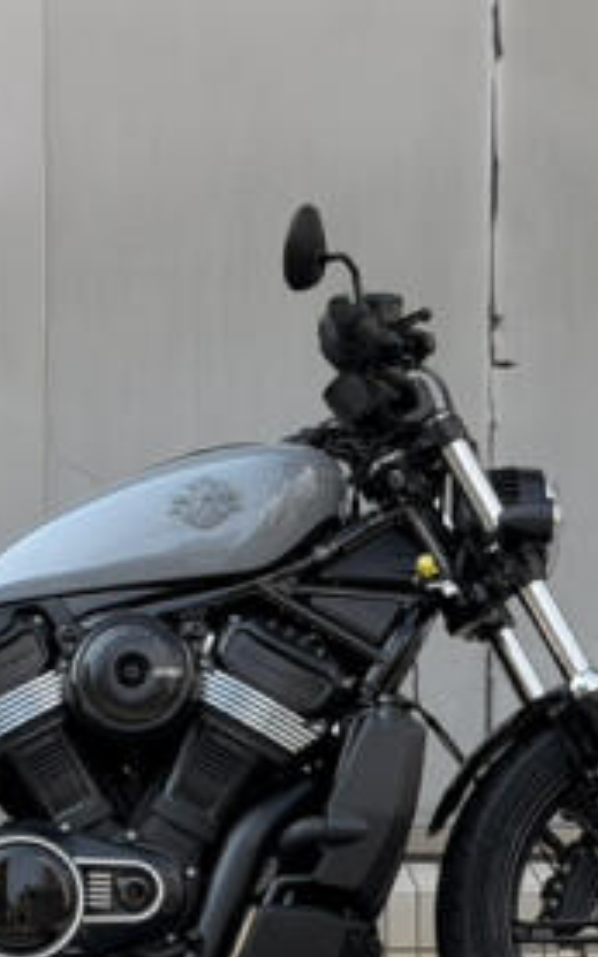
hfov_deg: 8.9
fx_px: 3835
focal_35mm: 147
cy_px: 788
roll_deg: +0.7
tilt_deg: -4.7
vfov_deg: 14.1
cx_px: 90
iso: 64
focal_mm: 6.76
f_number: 1.78
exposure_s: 1/1980
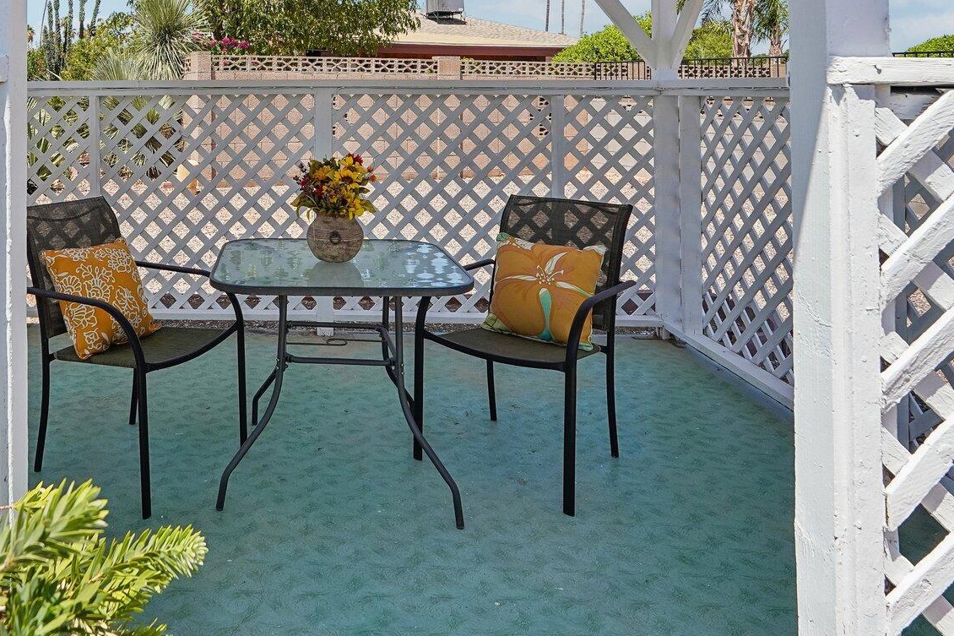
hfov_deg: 59.2
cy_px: 92
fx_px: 792
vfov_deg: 41.1
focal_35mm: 30
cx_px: 252
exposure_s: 1/640
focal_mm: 16.5
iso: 400
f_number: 8
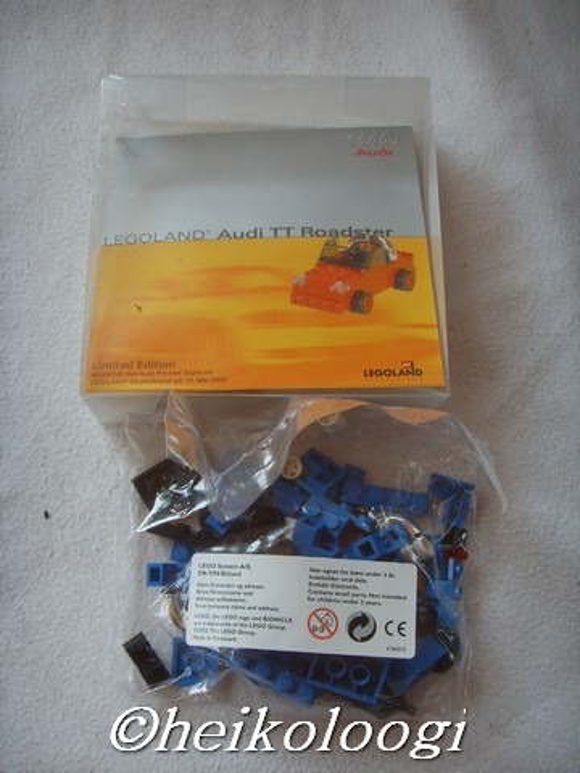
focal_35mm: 39
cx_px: 290
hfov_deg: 36.8
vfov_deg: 47.9
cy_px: 386
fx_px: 871
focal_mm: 6.6
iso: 66
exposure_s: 1/90
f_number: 3.5
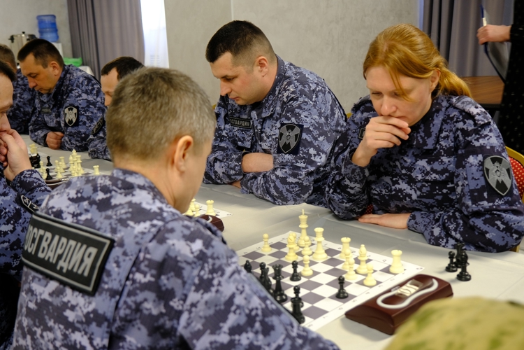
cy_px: 175
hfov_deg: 49.6
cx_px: 262
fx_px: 568
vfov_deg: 34.2
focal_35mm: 39
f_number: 4
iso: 500
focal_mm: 26
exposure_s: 1/40
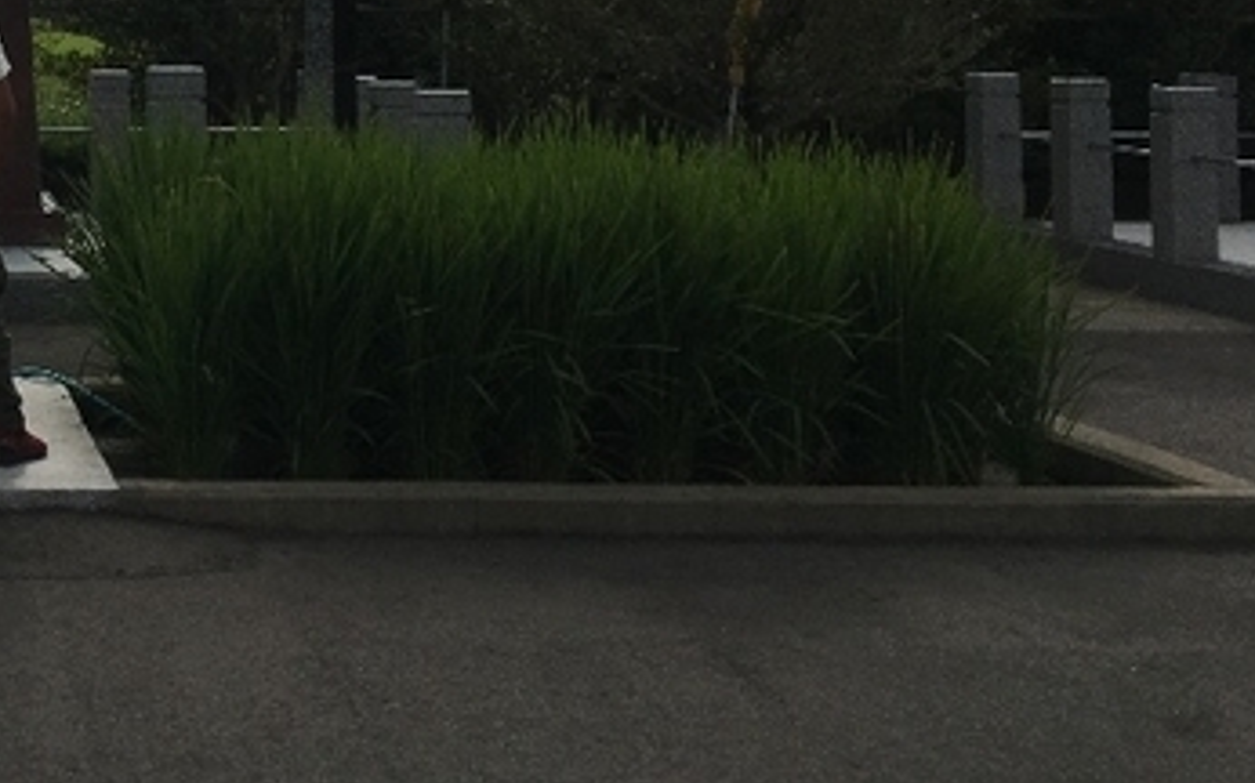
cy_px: -80
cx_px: -160
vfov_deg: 17.7
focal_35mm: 71
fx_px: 2428
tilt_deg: +1.5
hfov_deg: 26.5
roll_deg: -0.2
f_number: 2.2
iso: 25
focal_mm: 4.15
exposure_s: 1/5917
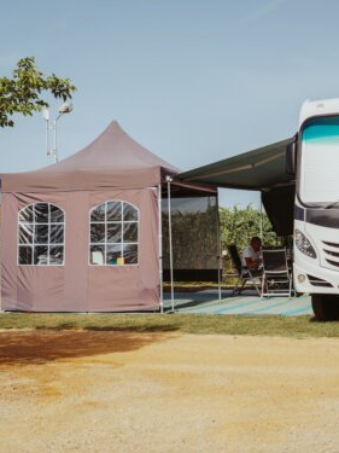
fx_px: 823
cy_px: 229
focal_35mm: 63
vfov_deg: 30.7
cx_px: 246
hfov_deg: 23.1
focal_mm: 43
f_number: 4.5
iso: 100
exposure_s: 1/1000
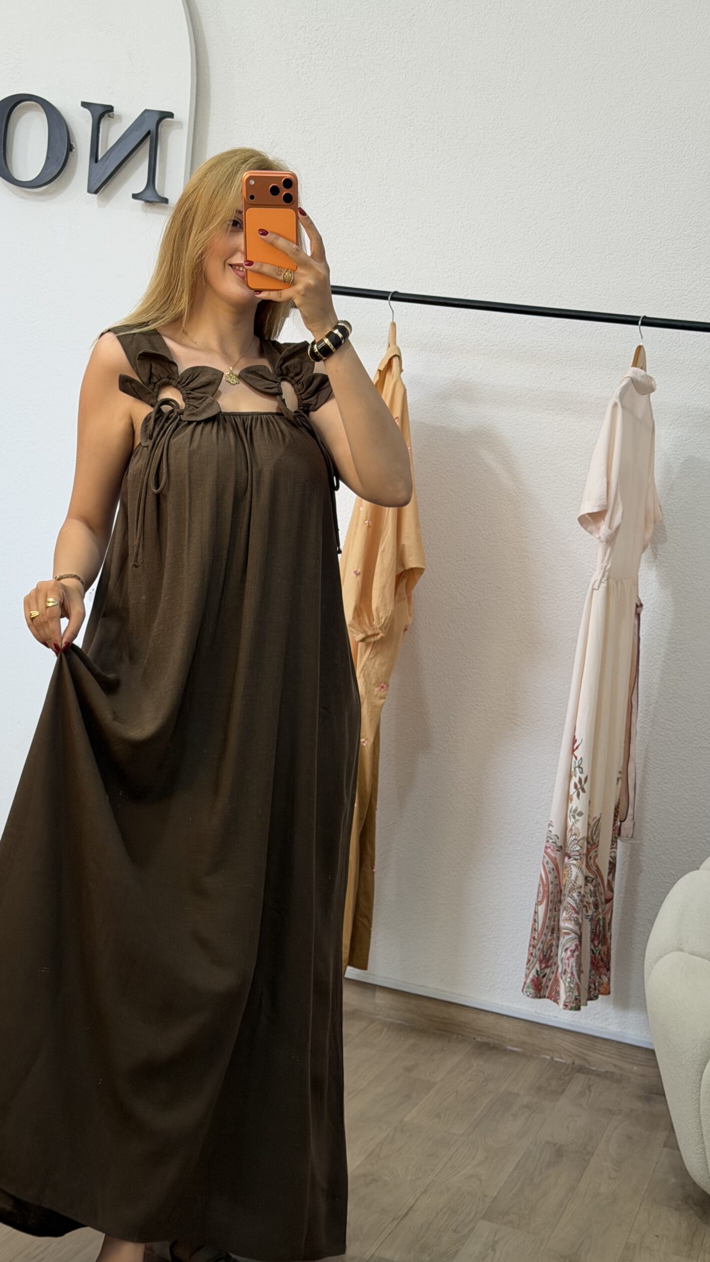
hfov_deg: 22.6
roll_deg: -7.8
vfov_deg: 39.2
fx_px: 1774
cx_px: 260
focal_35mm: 53
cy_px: 636
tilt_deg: -24.2
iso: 80
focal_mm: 6.76
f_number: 1.78
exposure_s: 1/102
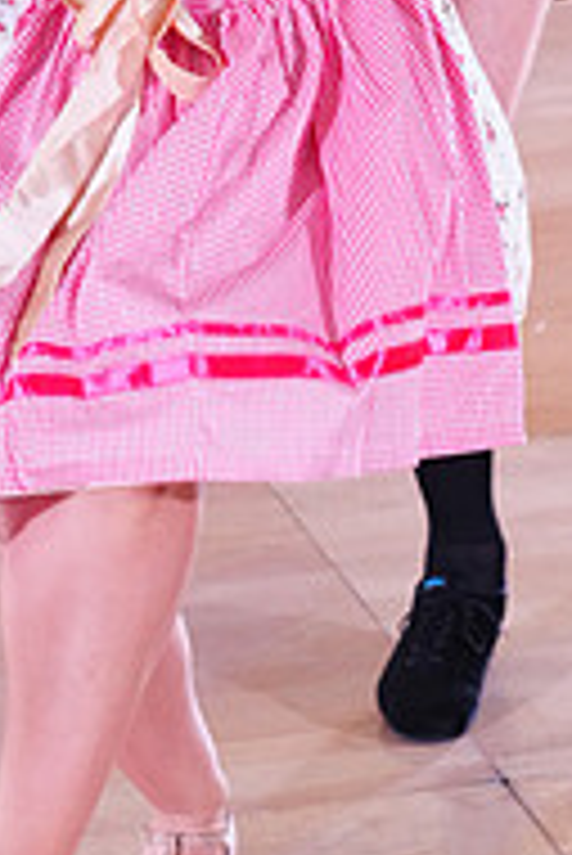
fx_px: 4425
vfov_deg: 10.7
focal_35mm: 186
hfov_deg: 7.4
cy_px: -374
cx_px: 385
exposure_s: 1/250
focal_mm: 61
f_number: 4
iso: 2500
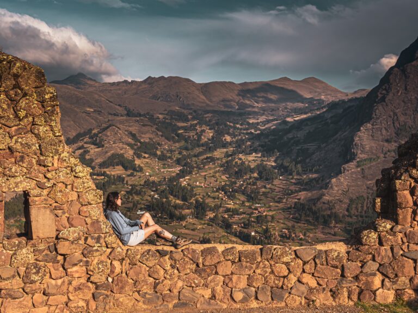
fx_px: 604
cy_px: 156
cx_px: 209
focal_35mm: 50
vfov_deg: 29.1
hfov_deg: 38.2
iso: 200
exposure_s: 1/500
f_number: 6.3
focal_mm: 25
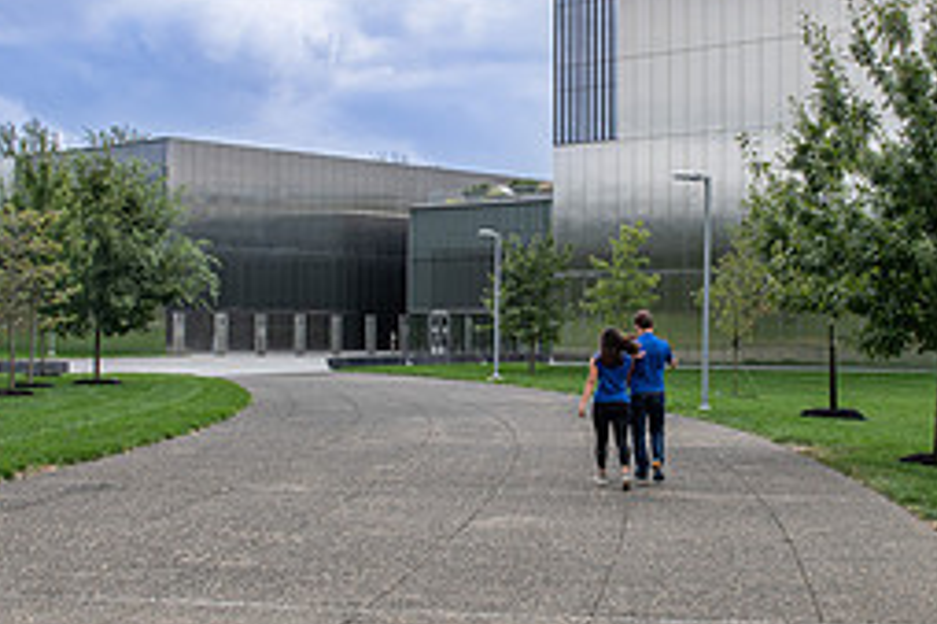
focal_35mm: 57
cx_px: 542
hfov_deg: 35.0
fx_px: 1483
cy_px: 246
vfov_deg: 23.7
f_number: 11
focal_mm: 16
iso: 100
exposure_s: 1/100
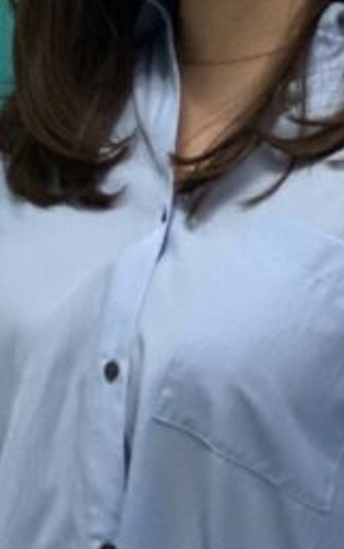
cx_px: -447
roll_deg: -0.3
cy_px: 115
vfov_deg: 5.5
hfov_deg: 3.4
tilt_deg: -2.1
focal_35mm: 381
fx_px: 5706
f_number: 2.8
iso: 160
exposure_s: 1/100
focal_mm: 9
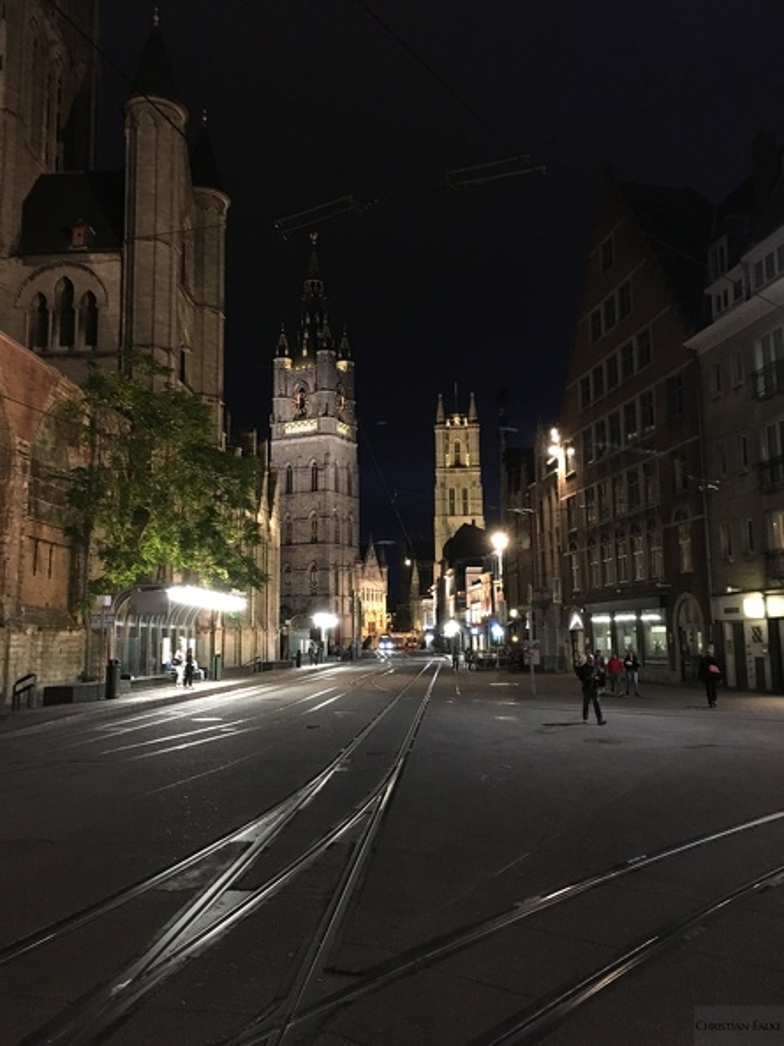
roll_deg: +1.7
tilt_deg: +7.4
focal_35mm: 29
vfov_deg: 61.7
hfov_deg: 48.2
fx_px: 876
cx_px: 392
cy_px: 523
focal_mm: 4.15
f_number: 2.2
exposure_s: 1/17
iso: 400
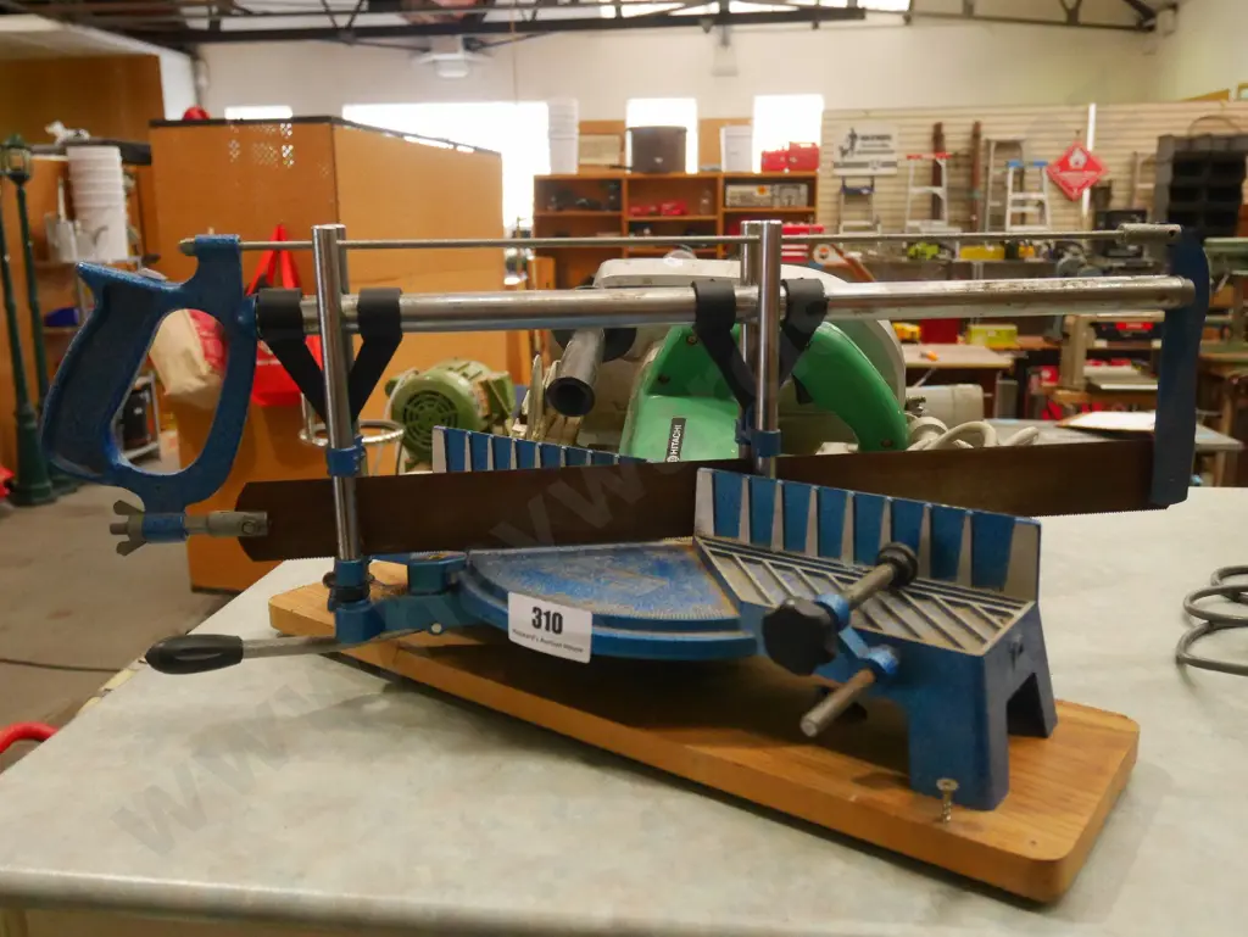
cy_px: 468
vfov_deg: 46.8
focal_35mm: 30
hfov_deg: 59.9
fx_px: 1082
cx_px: 624
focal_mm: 15
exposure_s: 1/320
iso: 3200
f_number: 3.7
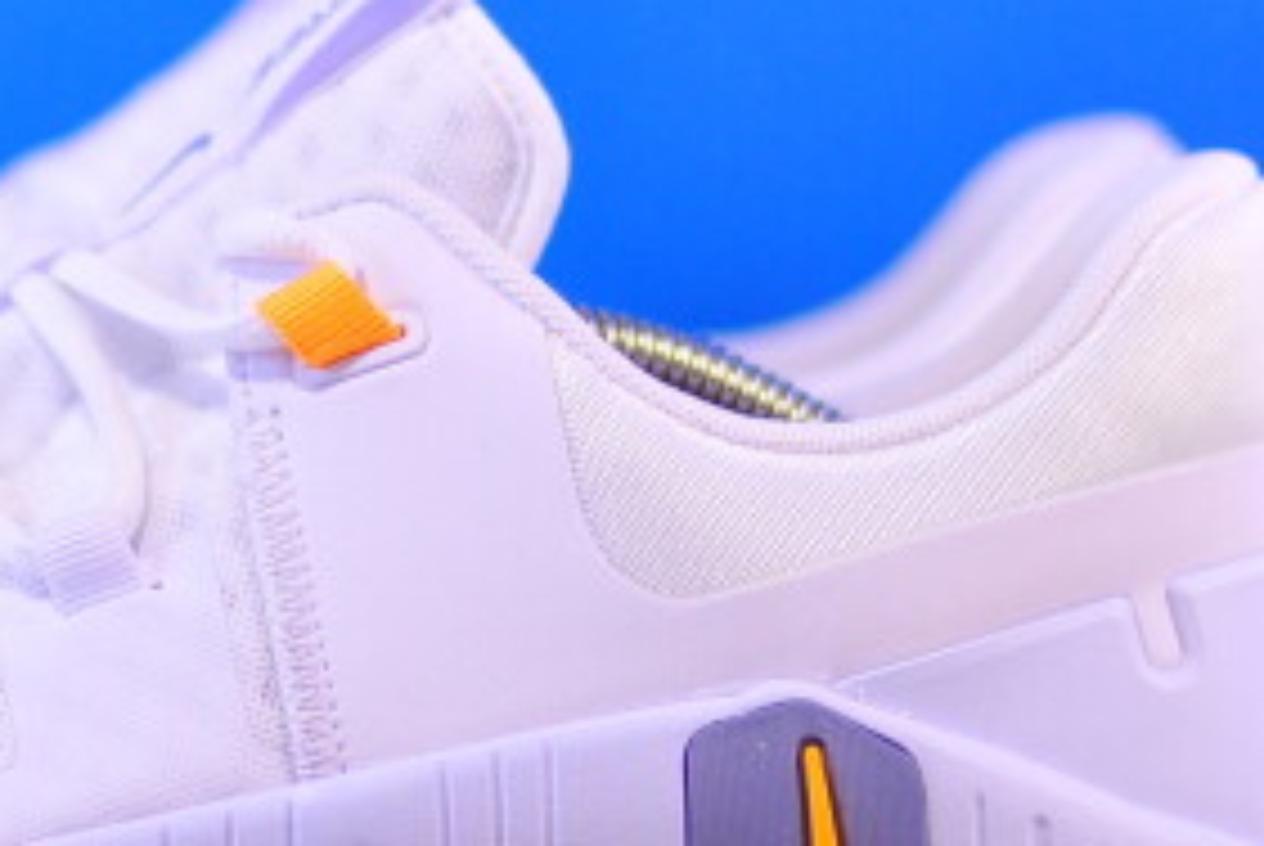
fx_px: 7486
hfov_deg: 9.6
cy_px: 313
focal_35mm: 213
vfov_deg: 6.5
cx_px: 49
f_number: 2
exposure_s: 1/320
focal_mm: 50
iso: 250
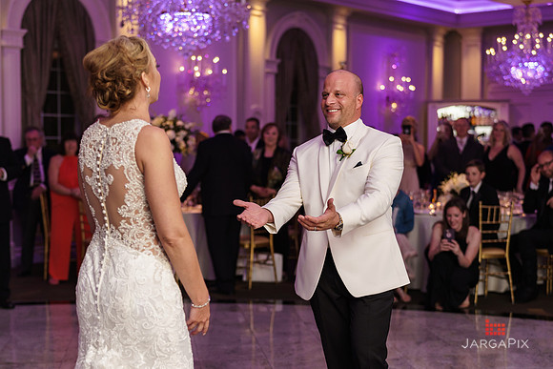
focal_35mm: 63
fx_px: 962
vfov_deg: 21.7
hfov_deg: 32.0
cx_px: 239
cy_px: 218
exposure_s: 1/250
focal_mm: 50
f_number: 2
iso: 500
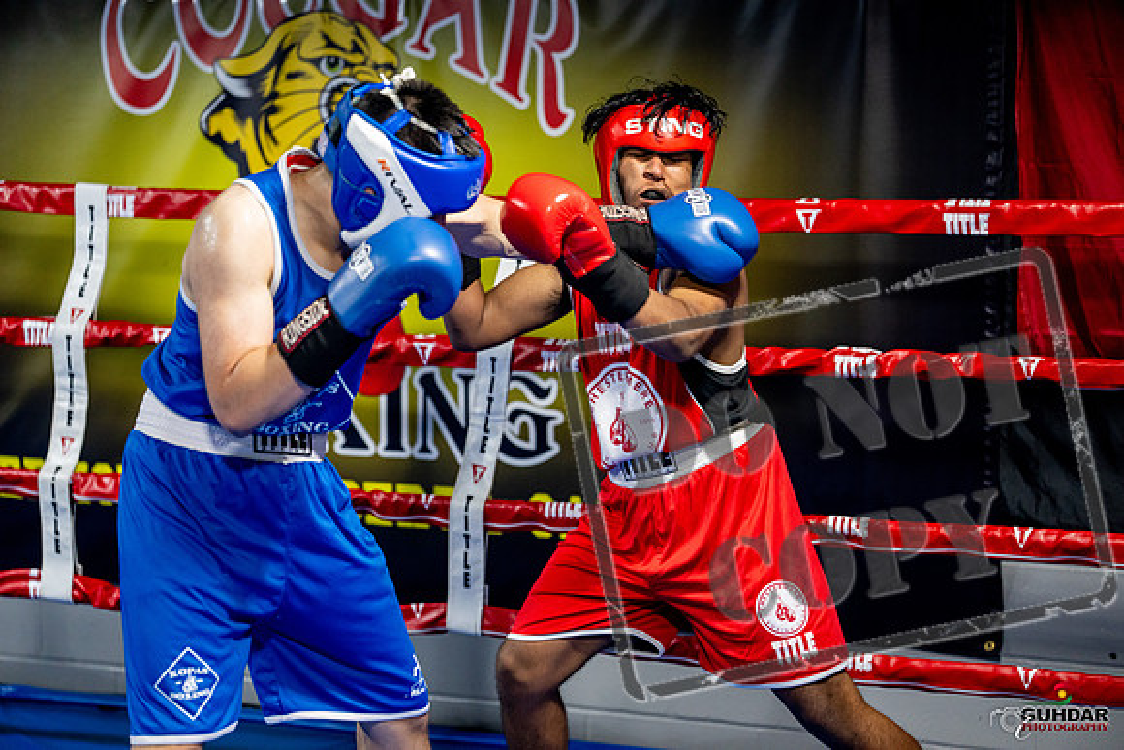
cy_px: 375
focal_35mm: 87
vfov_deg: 15.7
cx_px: 562
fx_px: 2717
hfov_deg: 23.4
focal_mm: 87
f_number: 2
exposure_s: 1/800
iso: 3200
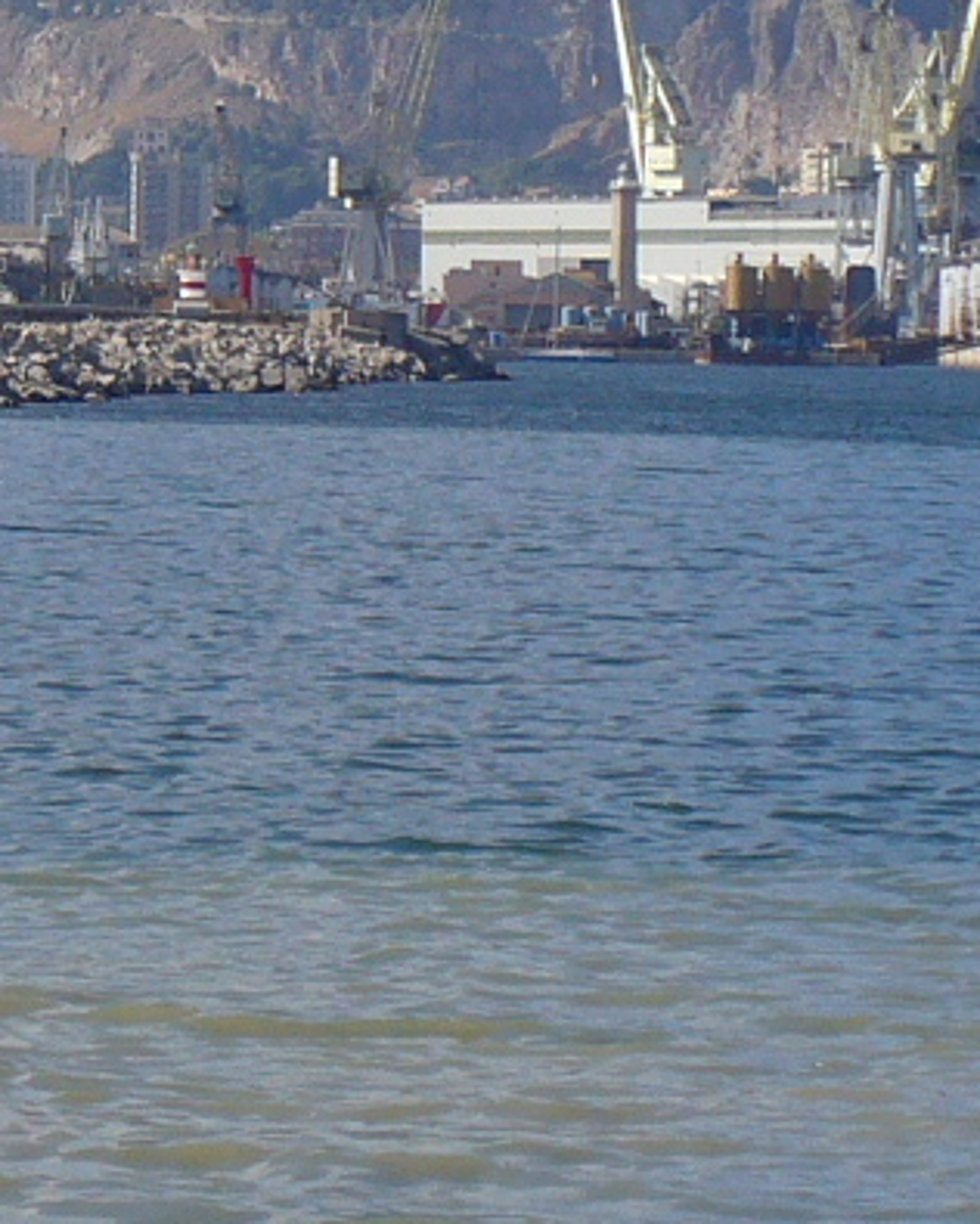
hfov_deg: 6.5
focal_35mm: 237
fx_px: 8592
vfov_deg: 8.1
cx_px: -149
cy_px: 146
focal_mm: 9.9
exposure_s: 1/320
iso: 80
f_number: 6.2
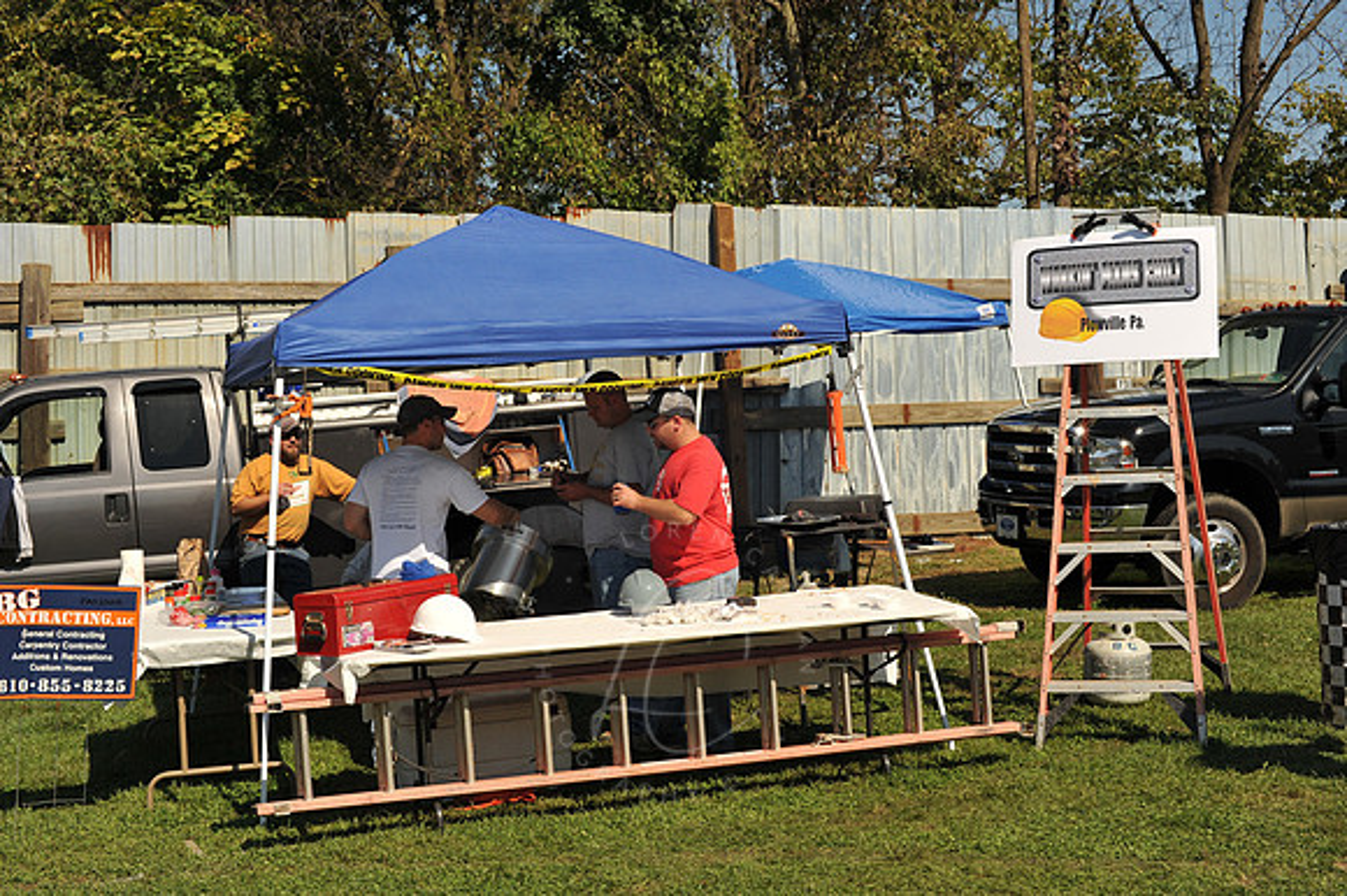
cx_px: 674
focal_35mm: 50
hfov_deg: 39.6
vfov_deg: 27.0
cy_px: 448
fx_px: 1870
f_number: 10
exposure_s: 1/1600
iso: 500
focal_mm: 50
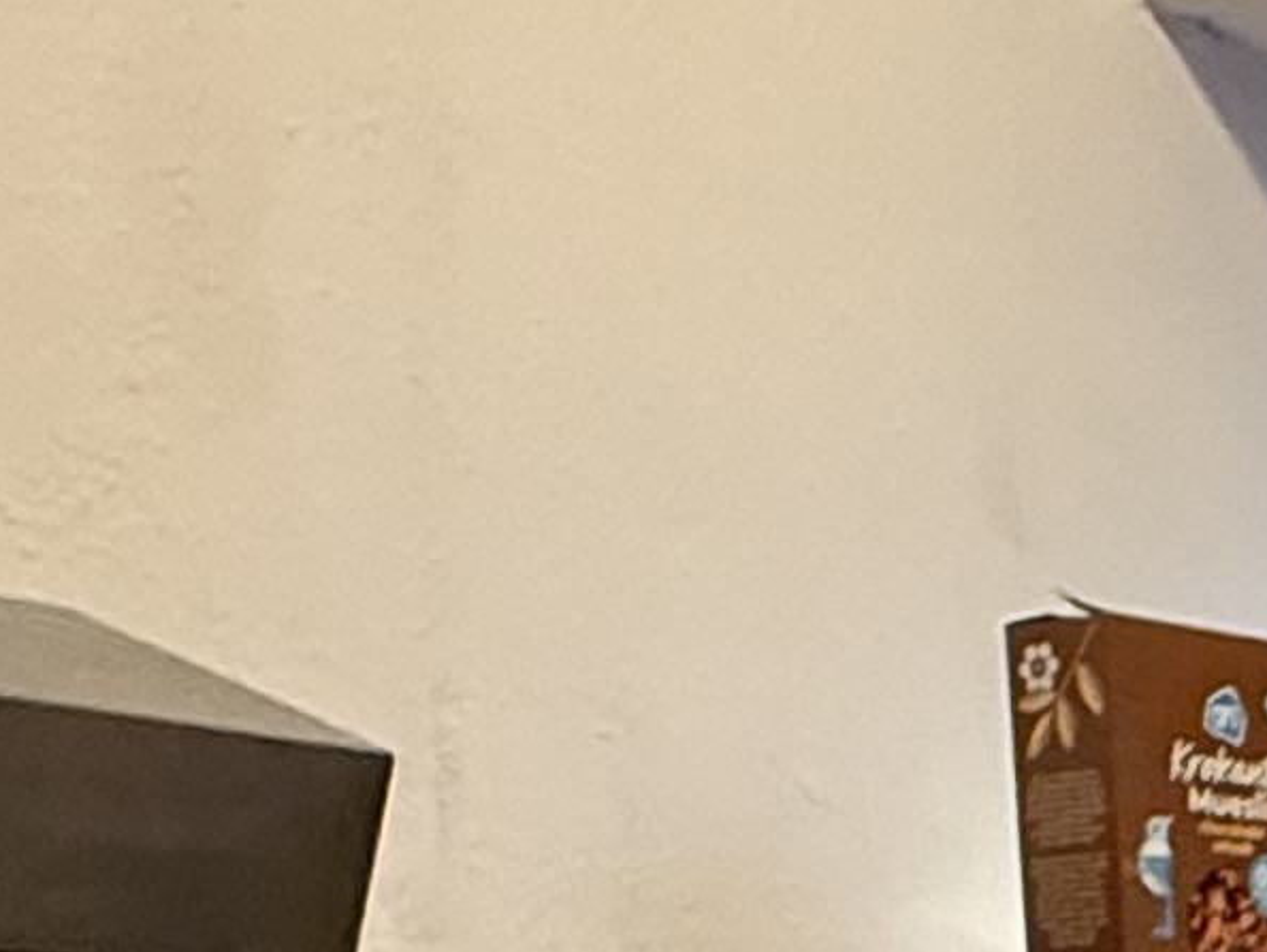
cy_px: 1345
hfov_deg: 15.6
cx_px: 2653
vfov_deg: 14.7
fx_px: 3479
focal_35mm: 95
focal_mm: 2.22
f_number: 2.2
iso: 800
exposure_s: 1/60
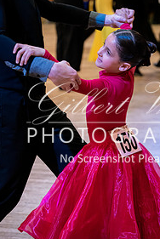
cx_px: 116
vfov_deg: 18.2
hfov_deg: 12.2
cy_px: 120
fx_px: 745
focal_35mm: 112
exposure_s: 1/320
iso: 6400
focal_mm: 70
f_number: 2.8
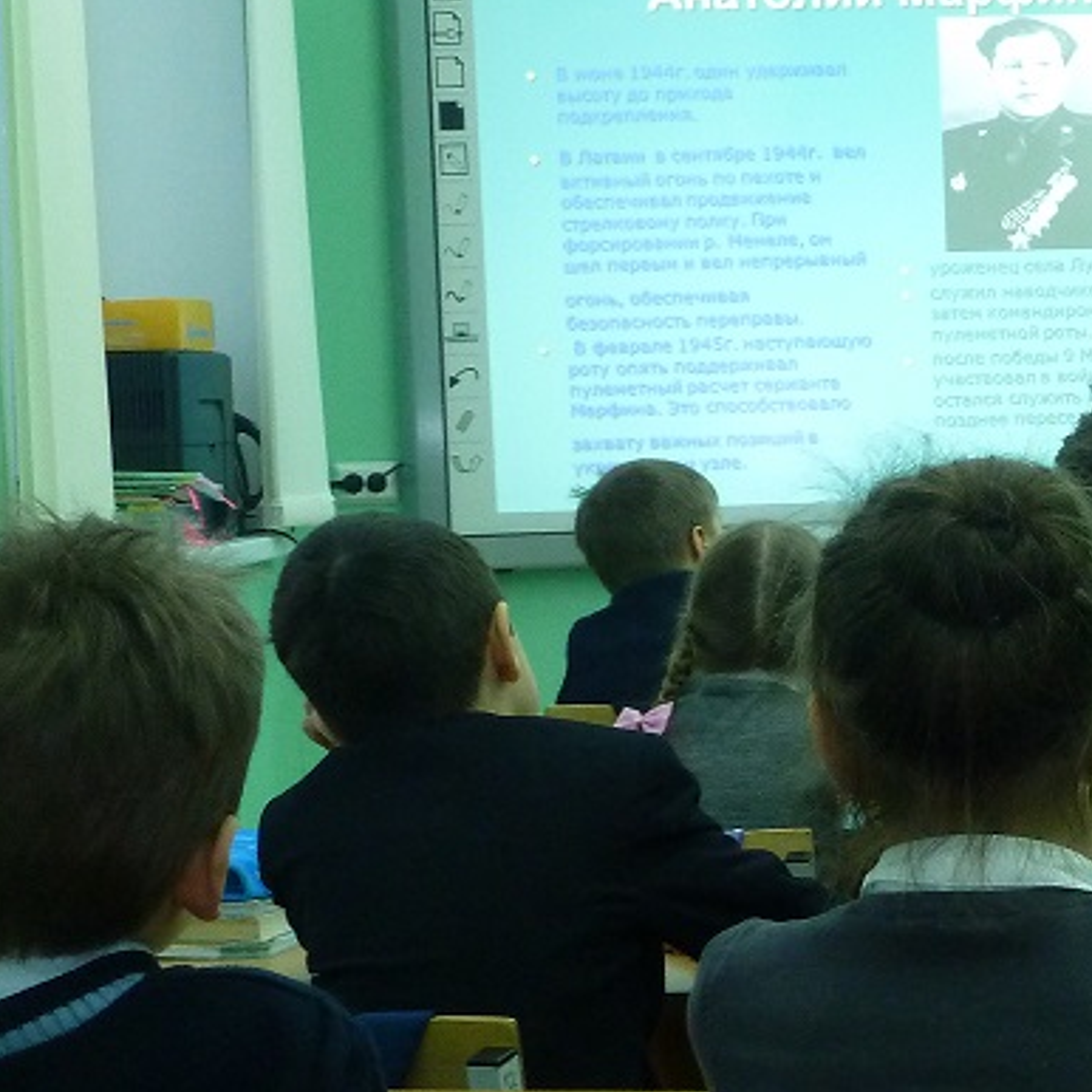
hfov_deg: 15.1
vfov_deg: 15.8
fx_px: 3926
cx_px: 1395
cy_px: 662
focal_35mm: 110
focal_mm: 7.9
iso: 250
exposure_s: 1/30
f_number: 3.8
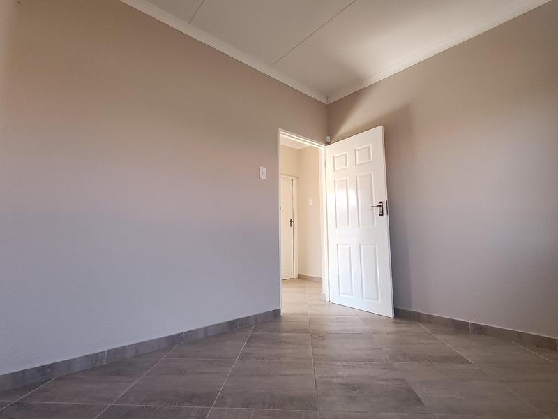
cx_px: 279
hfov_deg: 91.0
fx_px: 274
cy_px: 210
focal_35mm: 17
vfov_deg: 74.7
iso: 179
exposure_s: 1/100
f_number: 2.2
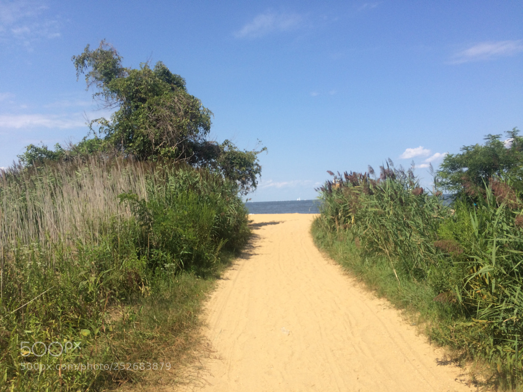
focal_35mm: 29
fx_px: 438
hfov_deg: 61.7
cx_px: 262
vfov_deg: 48.2
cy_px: 196
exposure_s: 1/2160
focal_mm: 4.15
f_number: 2.2
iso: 32
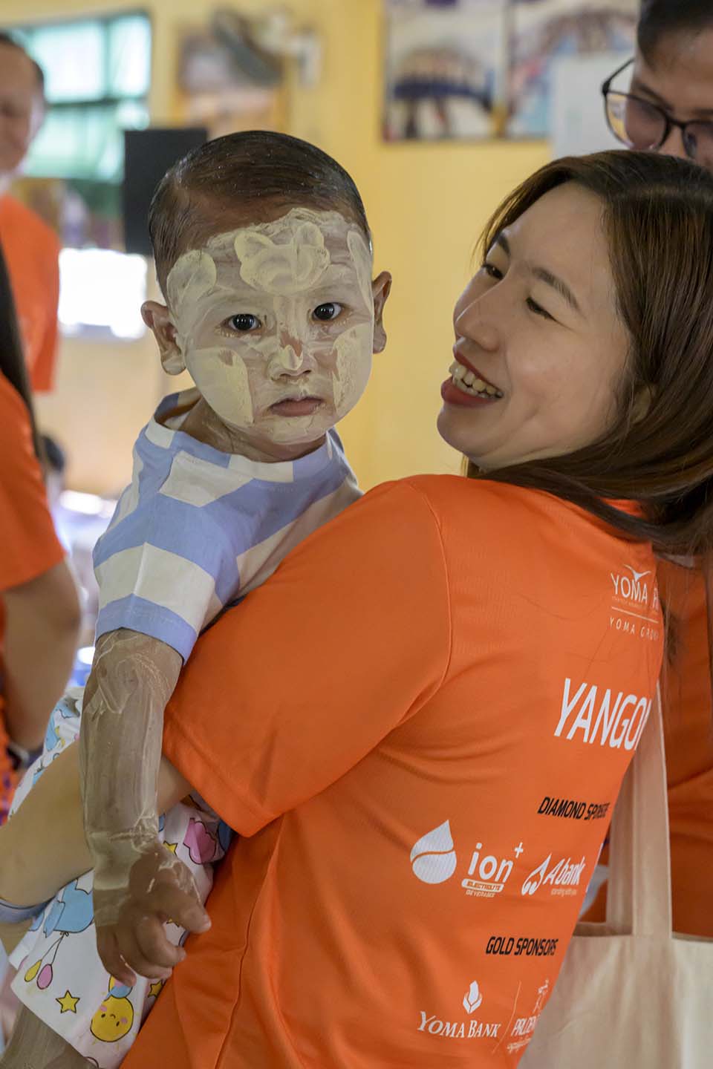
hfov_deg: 19.5
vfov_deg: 28.8
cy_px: 534
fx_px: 2079
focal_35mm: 70
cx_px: 356
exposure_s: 1/200
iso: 5600
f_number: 5.6
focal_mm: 70
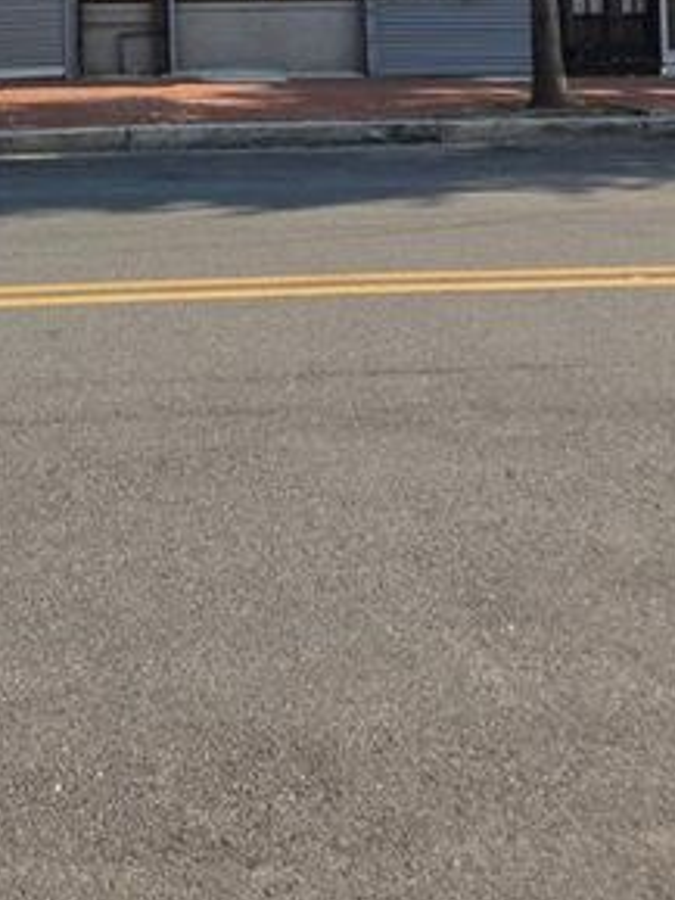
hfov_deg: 26.6
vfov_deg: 31.4
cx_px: 68
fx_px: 1377
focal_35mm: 53
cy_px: -129
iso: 80
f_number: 1.8
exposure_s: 1/2450
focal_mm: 5.4
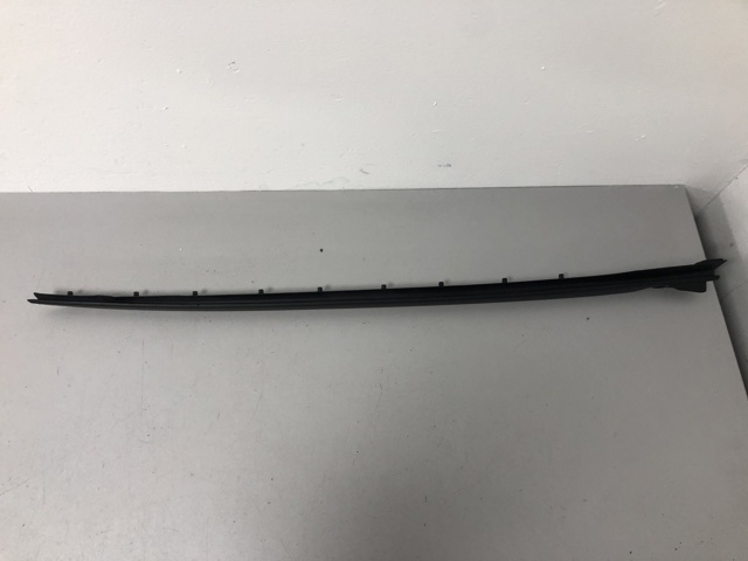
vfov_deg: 49.7
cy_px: 280
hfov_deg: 63.4
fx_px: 605
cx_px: 374
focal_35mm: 28
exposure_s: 1/33
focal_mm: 4
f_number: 1.8
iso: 32
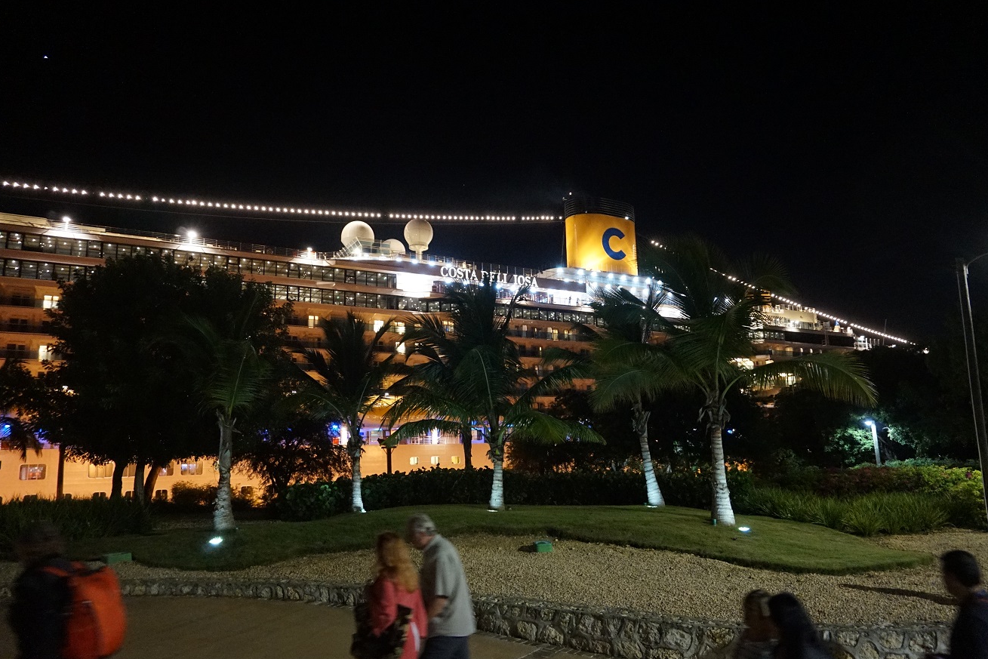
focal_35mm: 25
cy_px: 328
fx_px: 686
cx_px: 509
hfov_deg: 71.5
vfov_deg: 51.3
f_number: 3.5
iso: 3200
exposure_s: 1/25
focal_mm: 16
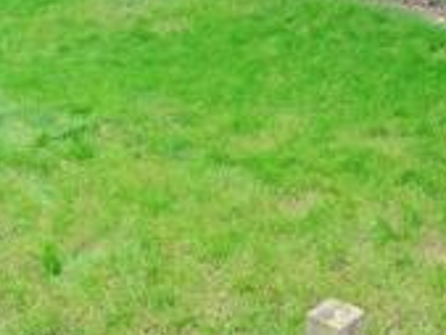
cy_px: -109
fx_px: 864
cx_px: 296
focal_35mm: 67
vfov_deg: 20.0
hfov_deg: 28.8
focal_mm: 12
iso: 400
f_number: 5.6
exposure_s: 1/80
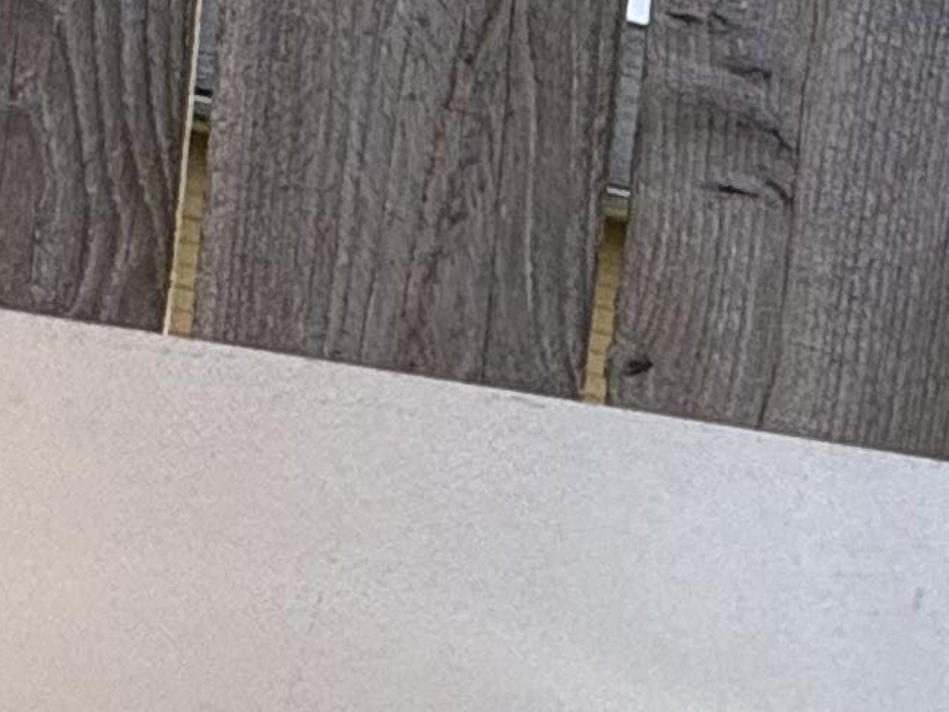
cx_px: 1184
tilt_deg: -10.0
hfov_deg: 20.8
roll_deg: -10.5
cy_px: 1253
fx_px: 2386
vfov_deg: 14.9
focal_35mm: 87
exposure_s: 1/1078
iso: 50
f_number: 2.2
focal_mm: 2.22
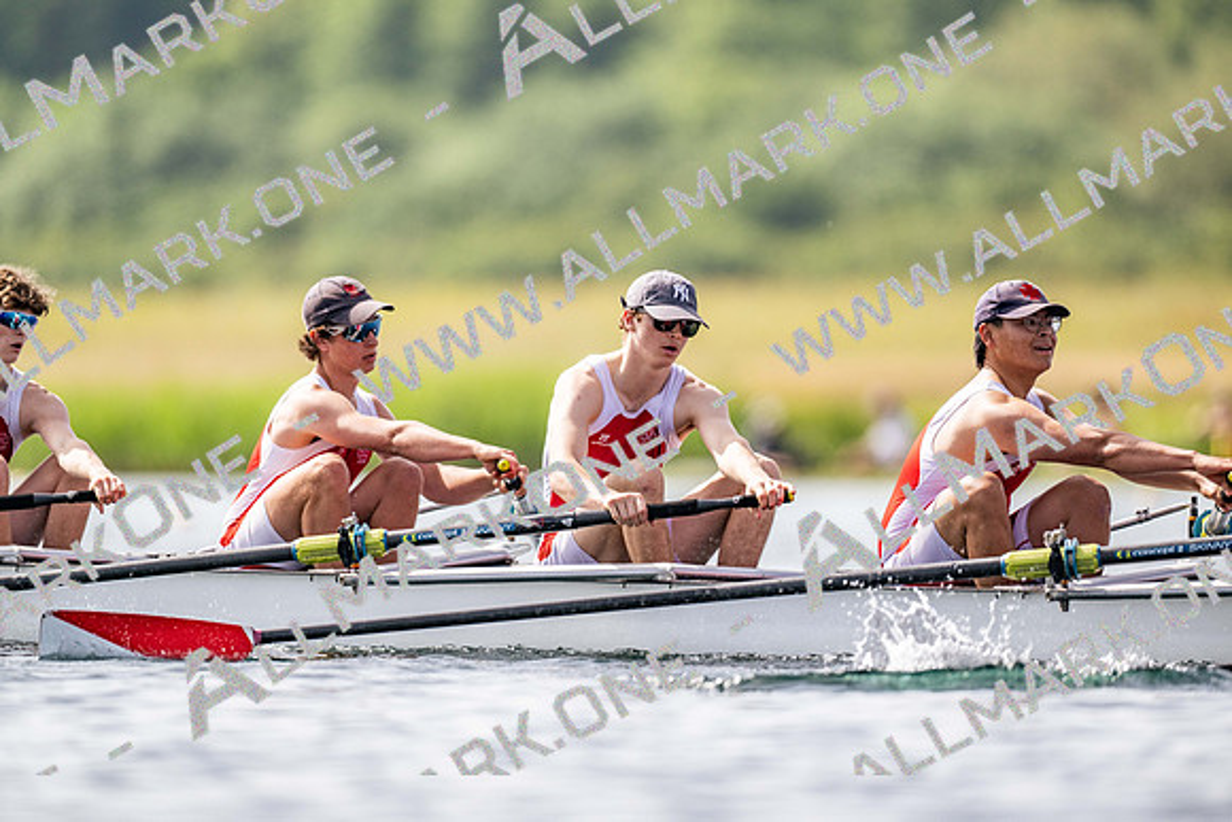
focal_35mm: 600
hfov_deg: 3.4
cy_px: 411
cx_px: 616
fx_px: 20537
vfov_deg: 2.3
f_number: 4
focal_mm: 600
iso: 220
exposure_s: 1/2500
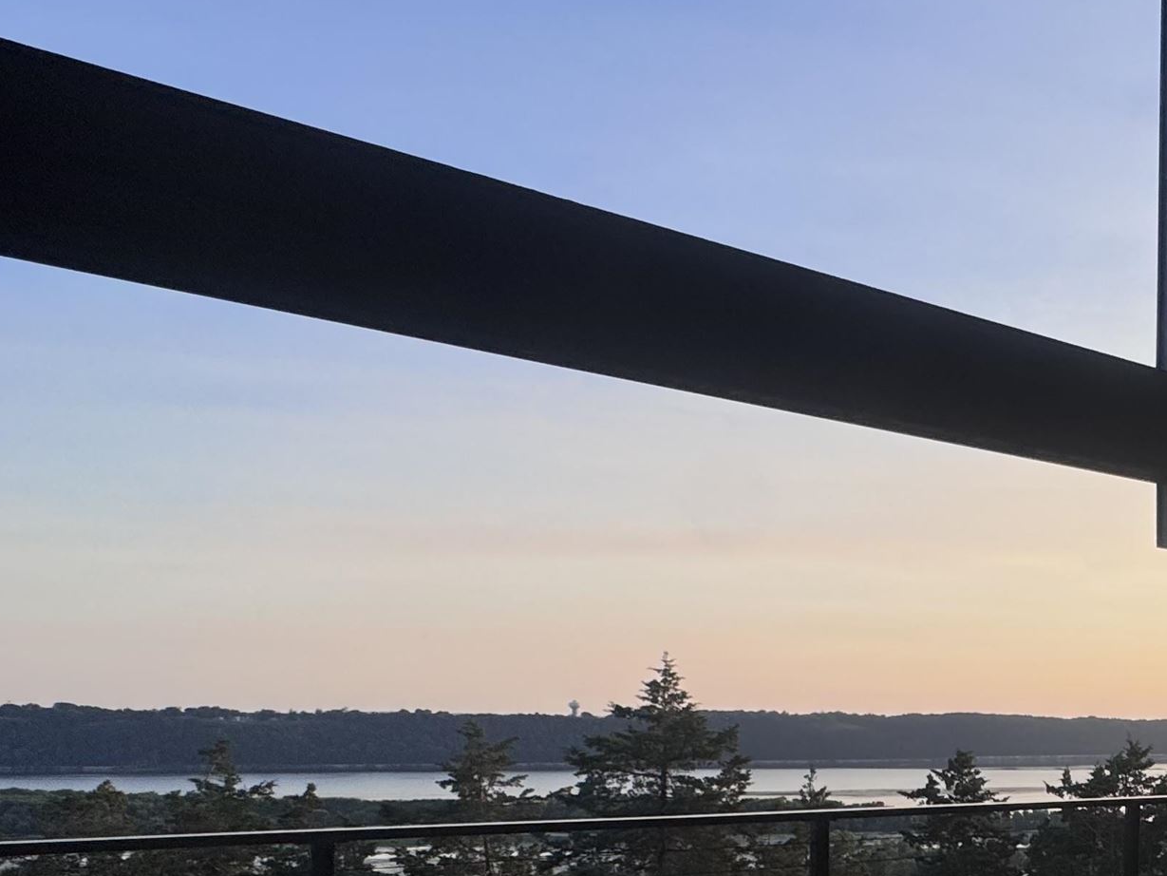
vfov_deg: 38.5
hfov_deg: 42.7
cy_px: 750
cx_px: 1246
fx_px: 1180
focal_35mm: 35
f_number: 2.2
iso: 40
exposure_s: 1/720
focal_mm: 2.22
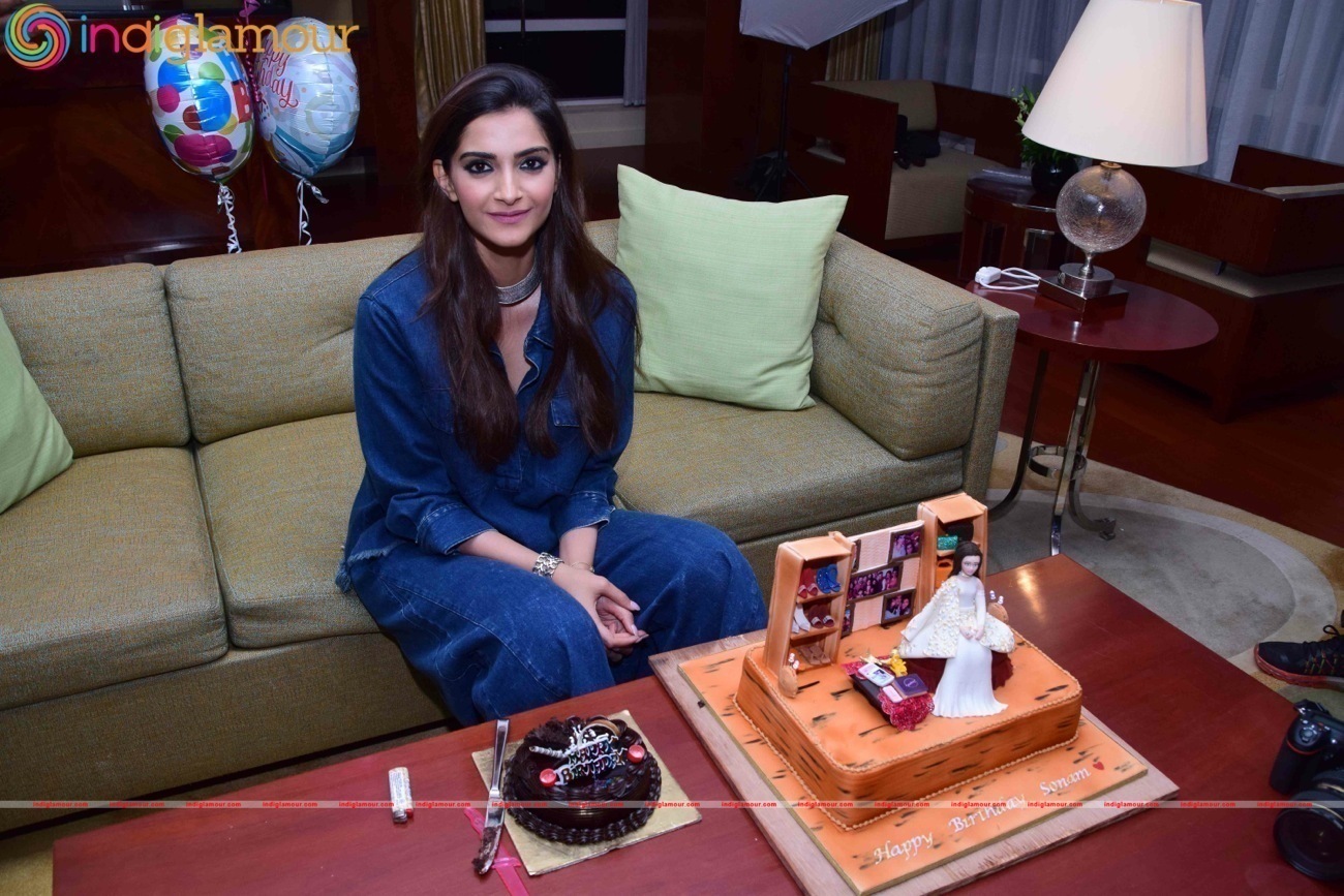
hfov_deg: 67.4
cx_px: 672
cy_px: 448
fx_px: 1008
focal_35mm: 27
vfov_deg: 47.9
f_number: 6.3
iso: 800
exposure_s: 1/200
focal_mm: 18
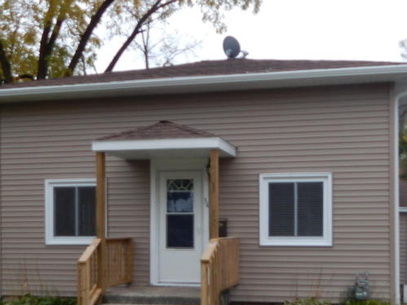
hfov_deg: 41.9
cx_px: 248
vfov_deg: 31.3
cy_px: 243
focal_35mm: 45
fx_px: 529
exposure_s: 1/400
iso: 125
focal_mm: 4
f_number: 3
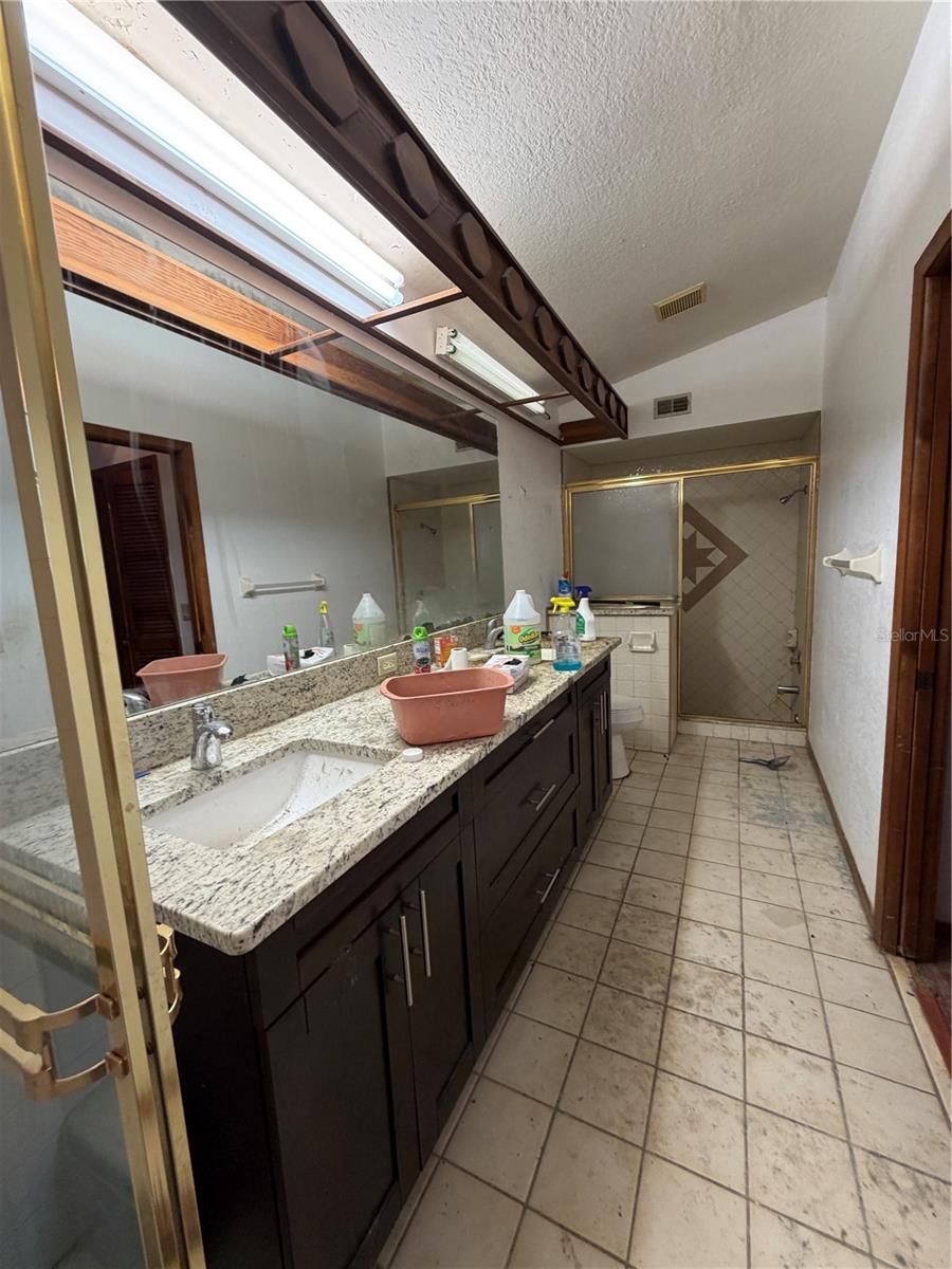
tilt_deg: -7.7
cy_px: 634
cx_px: 476
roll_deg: +3.0
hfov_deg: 85.7
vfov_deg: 102.1
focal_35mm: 14
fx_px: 513
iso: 200
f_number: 2.2
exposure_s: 1/60
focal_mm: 2.22
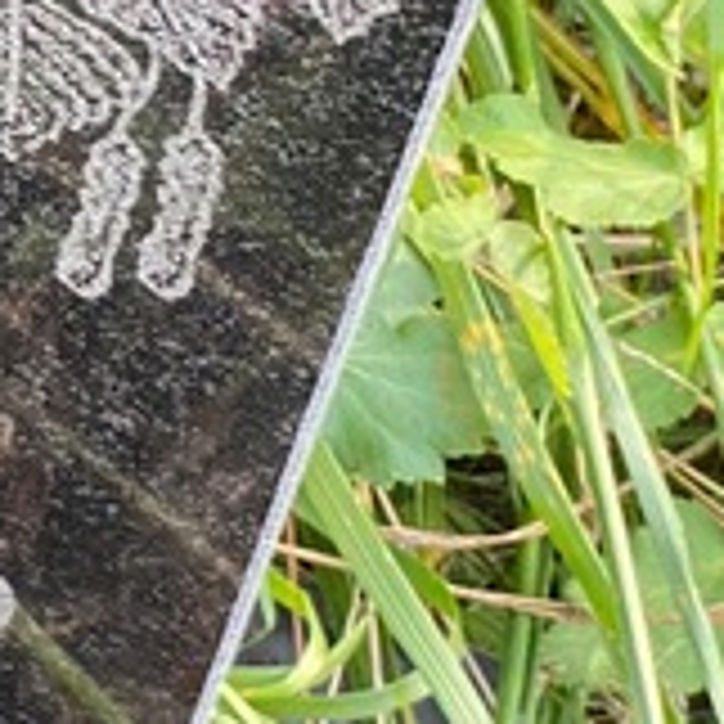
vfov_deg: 7.6
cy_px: -112
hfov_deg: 7.2
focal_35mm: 228
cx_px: -980
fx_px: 5395
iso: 80
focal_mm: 6
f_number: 2
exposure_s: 1/121
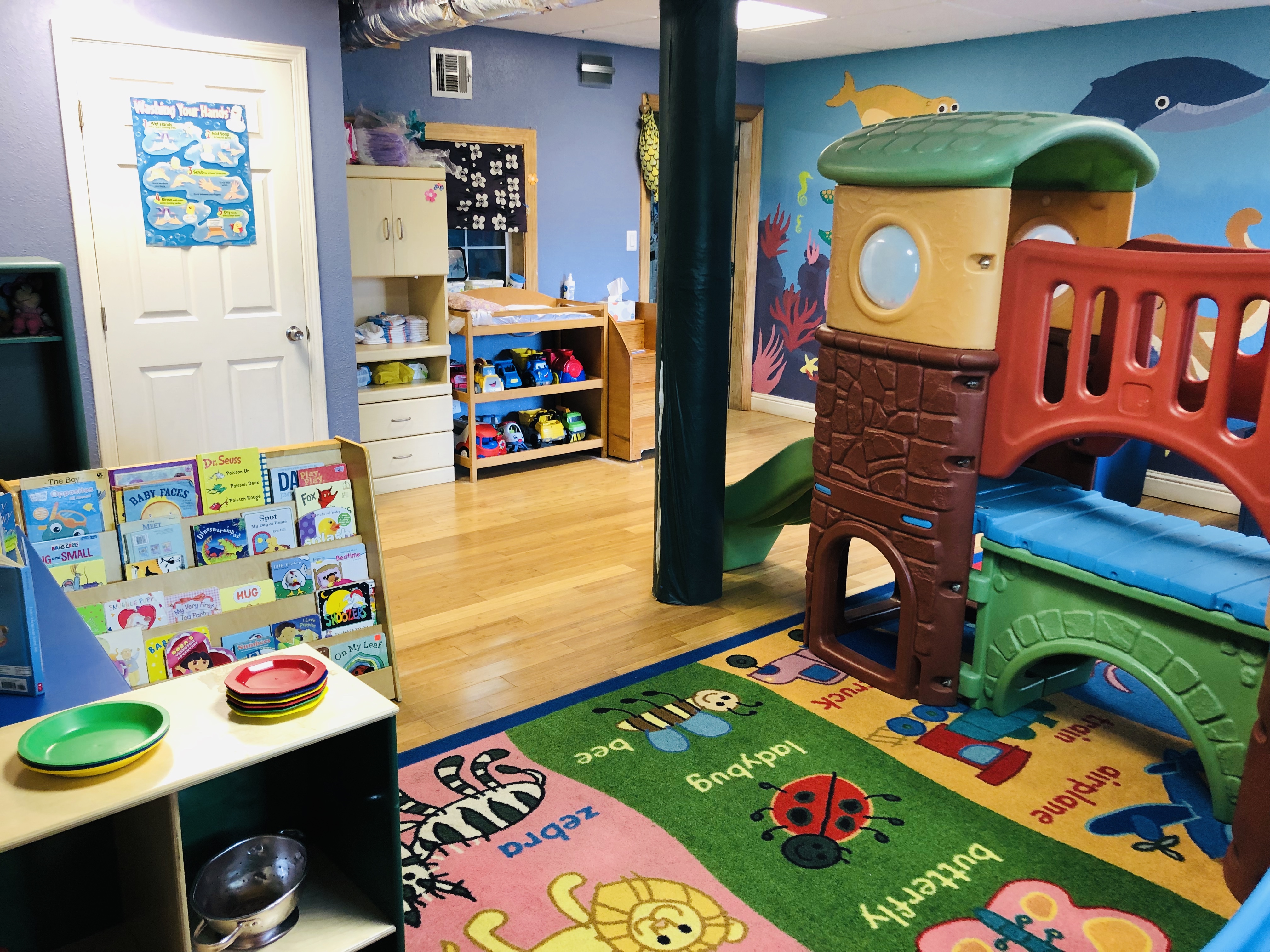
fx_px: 1027
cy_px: 476
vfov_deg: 49.7
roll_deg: -1.0
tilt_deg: -13.1
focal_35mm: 28
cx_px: 635
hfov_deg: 63.4
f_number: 1.8
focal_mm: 4
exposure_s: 1/15
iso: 40
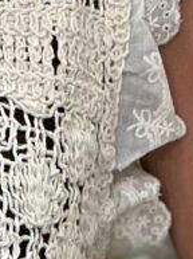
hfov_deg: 6.6
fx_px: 1648
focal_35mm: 221
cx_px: -118
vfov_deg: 8.3
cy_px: 599
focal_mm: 2.71
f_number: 2.2
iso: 160
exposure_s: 1/50
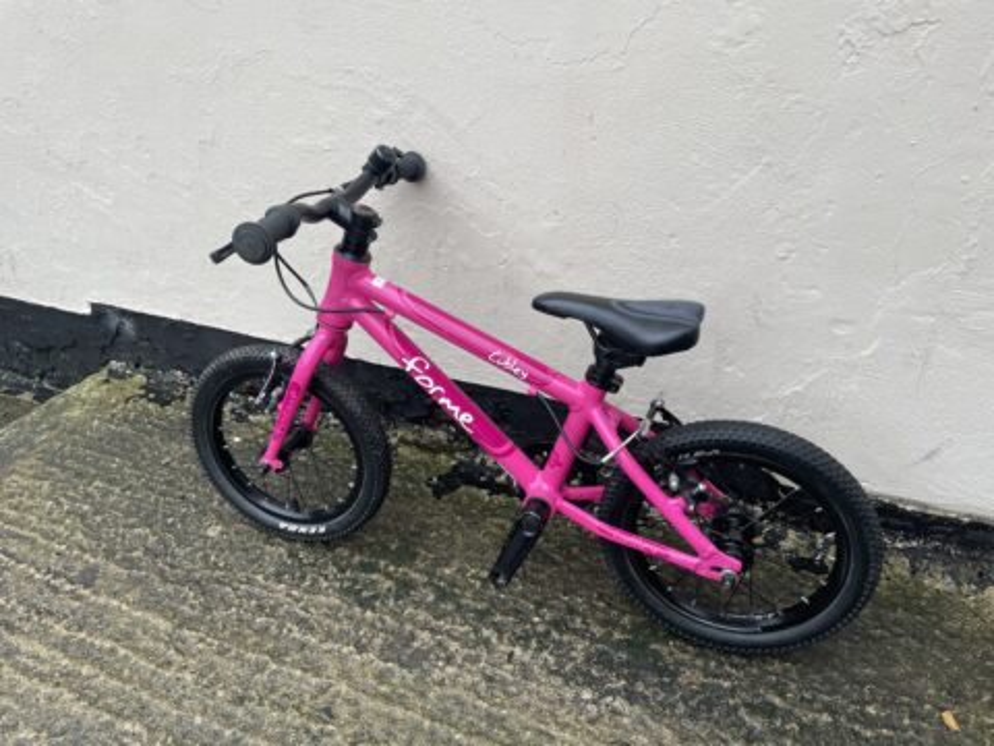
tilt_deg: -30.1
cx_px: 497
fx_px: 747
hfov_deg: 67.3
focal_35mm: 26
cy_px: 373
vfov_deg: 53.1
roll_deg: +2.5
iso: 80
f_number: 1.6
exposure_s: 1/121
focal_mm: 4.2
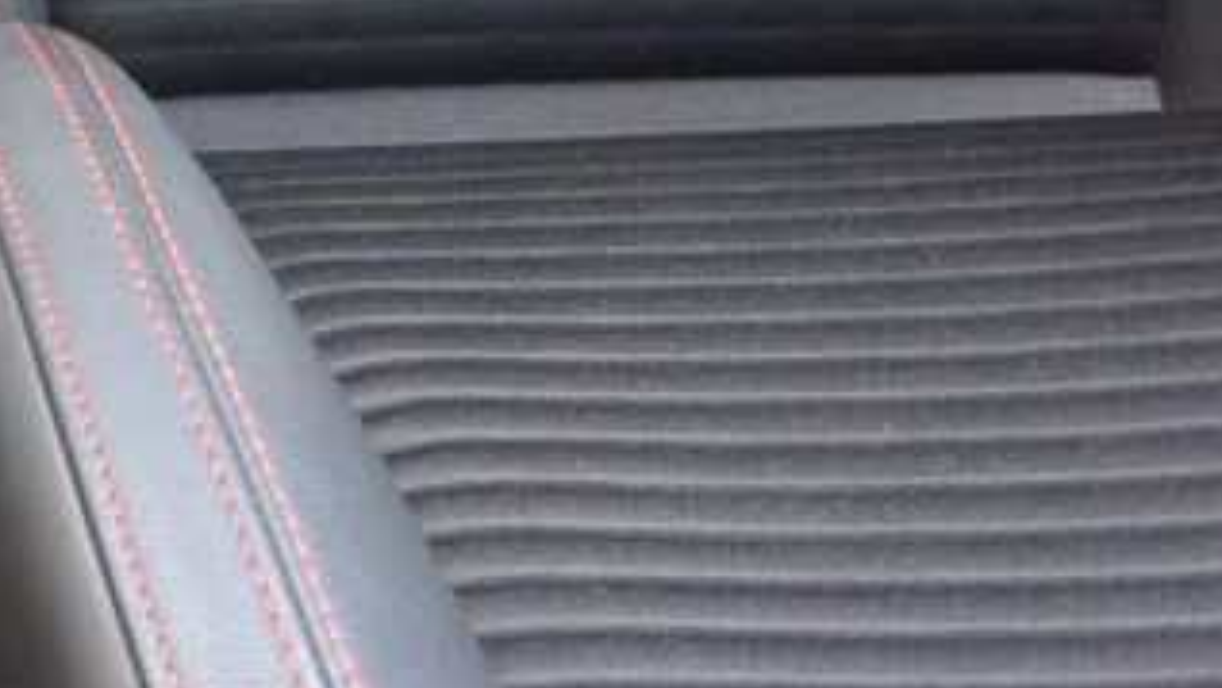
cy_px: -448
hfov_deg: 20.1
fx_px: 2949
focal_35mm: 91
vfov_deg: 12.4
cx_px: -623
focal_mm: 10
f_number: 3.5
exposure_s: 1/60
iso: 560
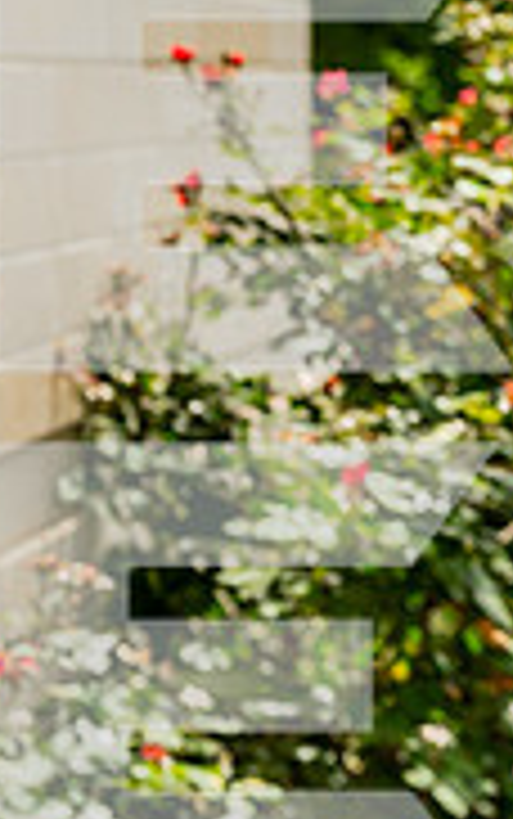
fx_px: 3261
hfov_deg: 8.4
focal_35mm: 146
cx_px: -634
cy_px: 137
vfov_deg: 14.2
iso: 100
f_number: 5.6
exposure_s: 1/200
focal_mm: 45
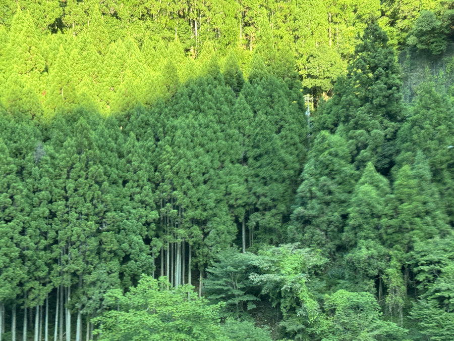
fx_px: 630
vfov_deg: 30.3
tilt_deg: +4.5
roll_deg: +1.4
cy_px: 170
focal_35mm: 48
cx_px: 227
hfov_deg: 39.7
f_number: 1.78
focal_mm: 6.76
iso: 100
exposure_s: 1/66
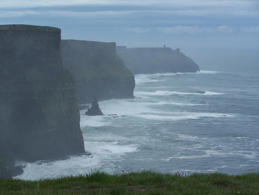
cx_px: 130
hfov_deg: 20.9
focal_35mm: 94
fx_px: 703
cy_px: 98
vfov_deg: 15.7
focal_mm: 15.6
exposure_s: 1/500
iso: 80
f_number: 3.2
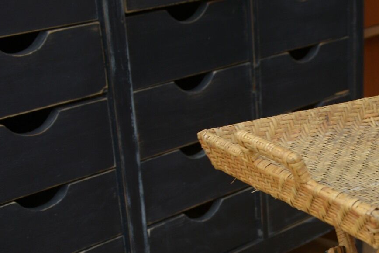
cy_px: 298
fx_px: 969
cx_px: 373
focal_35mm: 92
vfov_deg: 14.4
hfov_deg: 21.4
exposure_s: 1/50
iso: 250
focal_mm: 35
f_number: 4
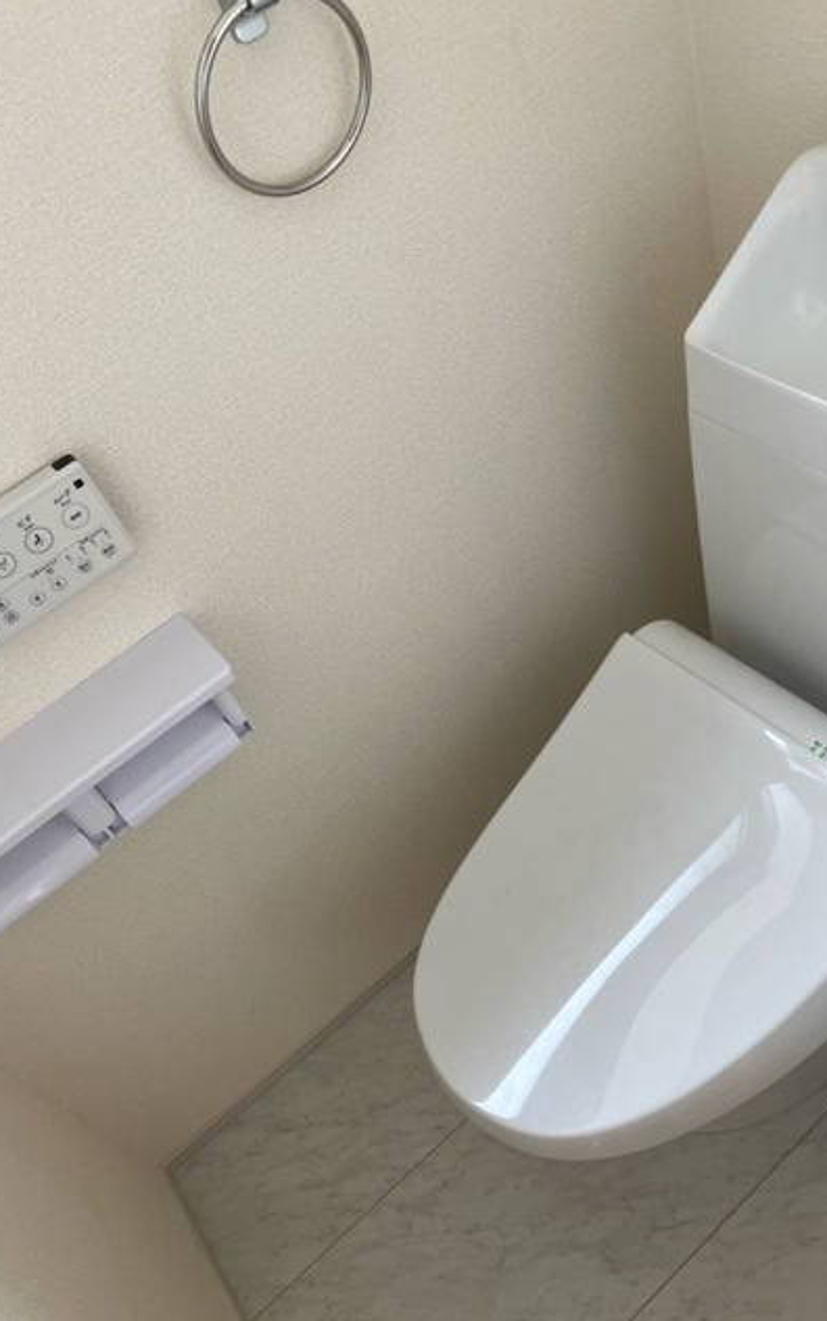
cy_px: 662
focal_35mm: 30
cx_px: 472
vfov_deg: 62.9
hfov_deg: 41.8
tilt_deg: -46.3
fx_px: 1081
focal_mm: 3.99
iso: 80
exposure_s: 1/121
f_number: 1.8
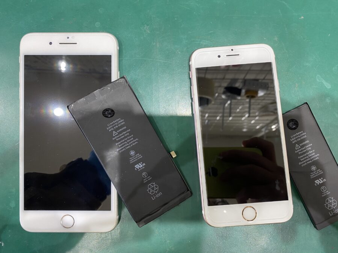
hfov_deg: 67.3
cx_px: 169
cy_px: 126
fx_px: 254
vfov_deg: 53.1
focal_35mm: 26
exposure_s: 1/50
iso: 100
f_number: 1.8
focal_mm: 4.25
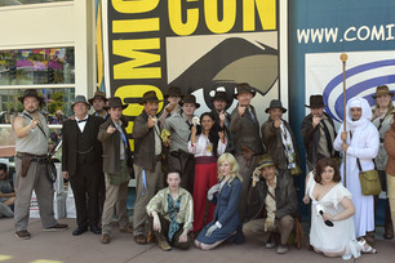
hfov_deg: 41.6
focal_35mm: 47
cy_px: 128
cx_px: 249
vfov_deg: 28.6
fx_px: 516
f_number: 10
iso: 640
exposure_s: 1/250
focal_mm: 32
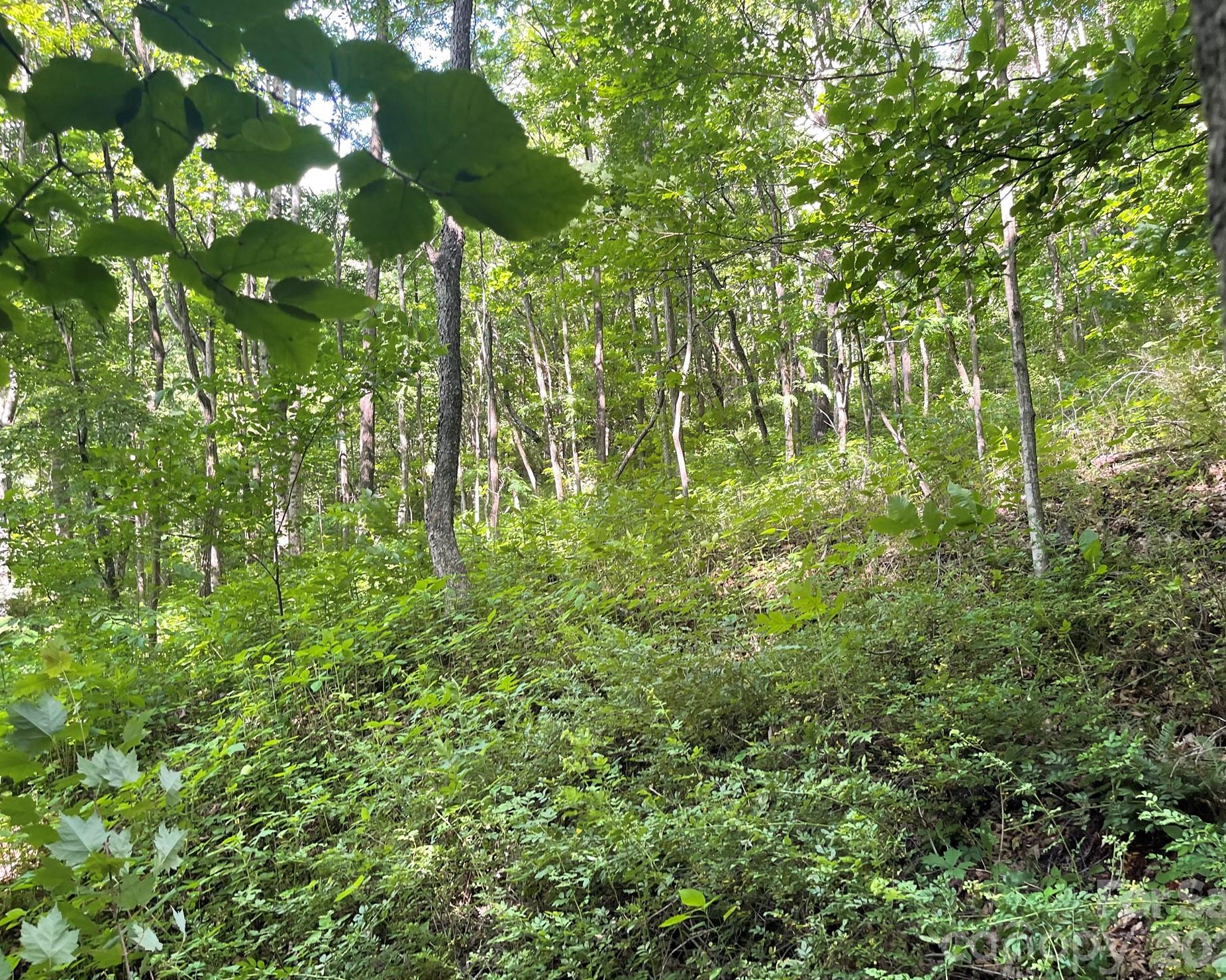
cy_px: 496
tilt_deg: -2.2
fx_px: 980
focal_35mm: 27
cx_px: 637
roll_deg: -2.4
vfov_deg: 53.2
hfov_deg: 64.0
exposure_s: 1/121
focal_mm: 5.1
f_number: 1.6
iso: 100
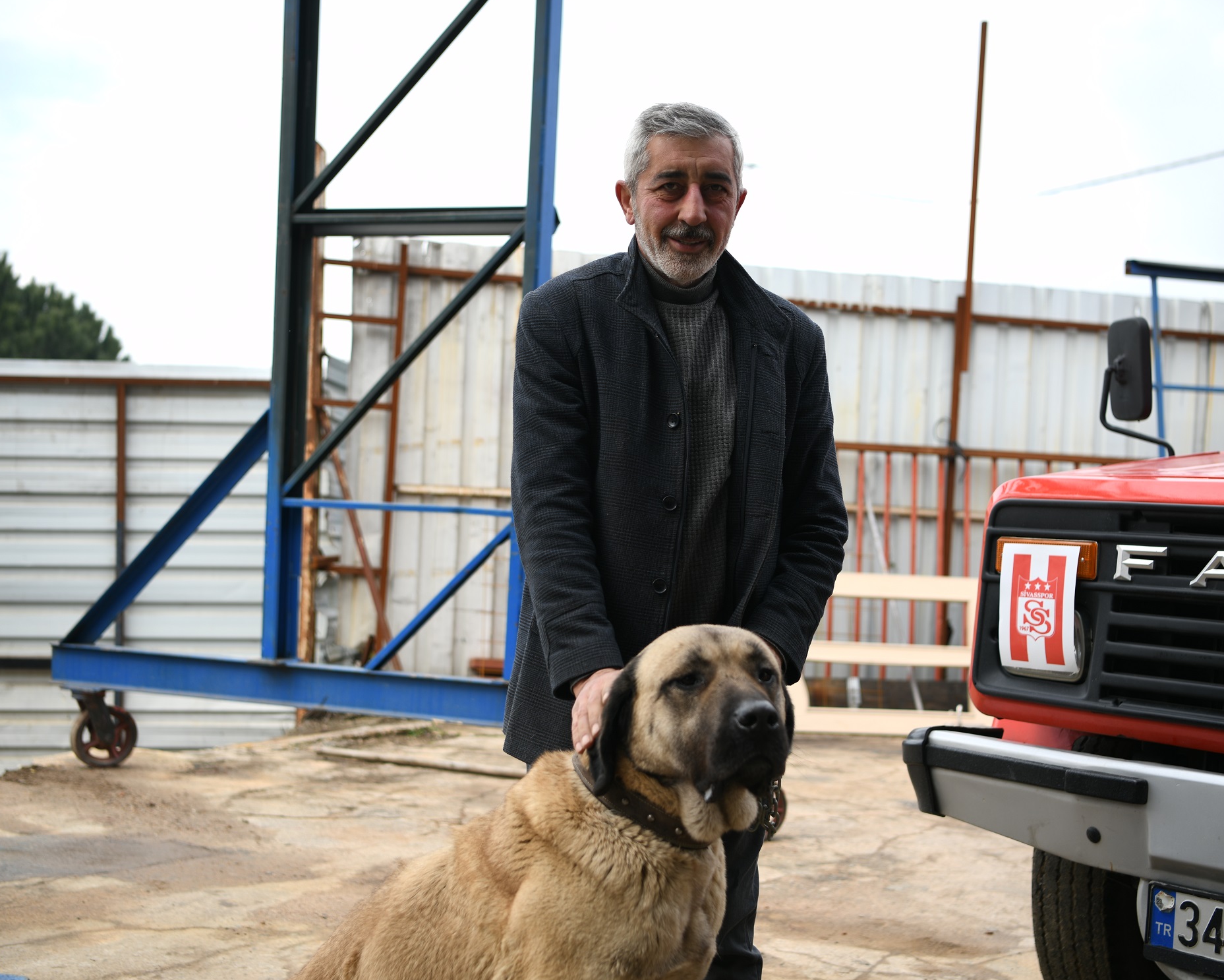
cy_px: 540
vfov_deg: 31.4
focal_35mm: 48
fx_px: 1739
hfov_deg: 38.8
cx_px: 660
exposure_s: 1/200
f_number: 2.8
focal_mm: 38
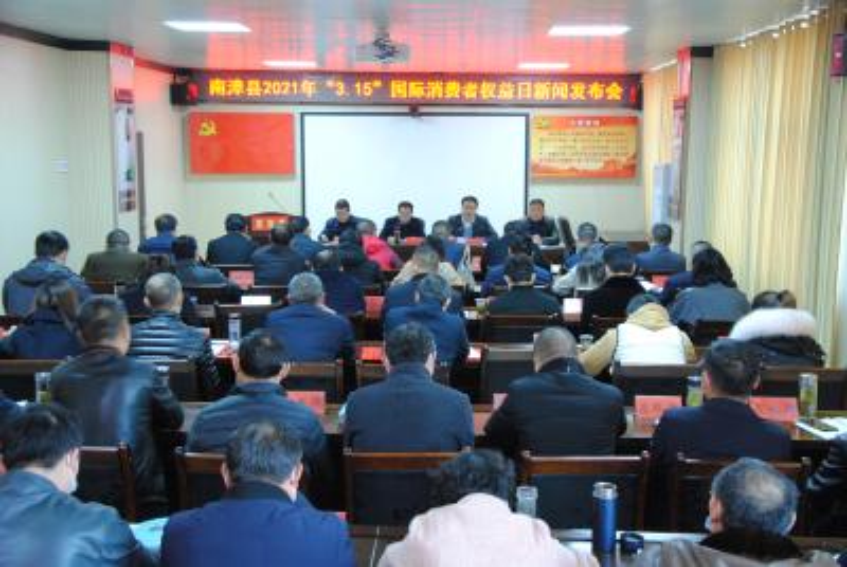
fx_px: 1060
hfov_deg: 43.5
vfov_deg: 30.0
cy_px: 284
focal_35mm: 45
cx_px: 424
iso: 800
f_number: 4.2
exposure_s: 1/10
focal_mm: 30
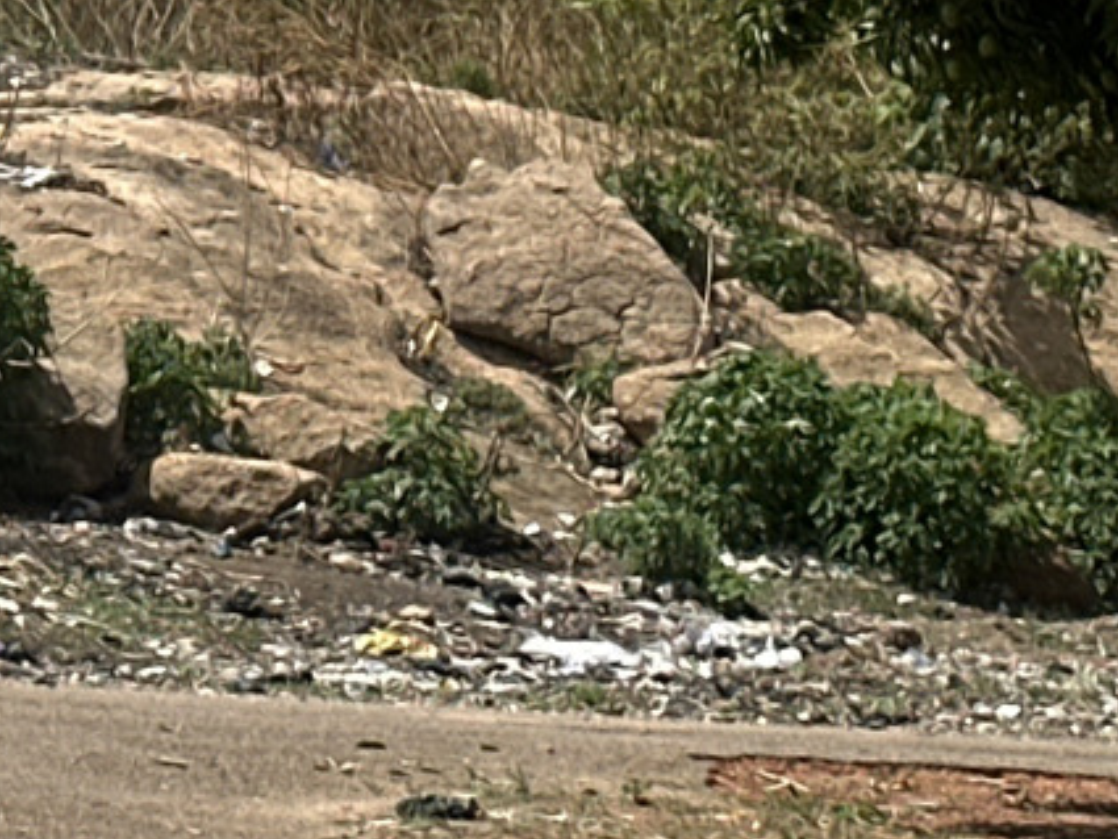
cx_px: -1129
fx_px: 7301
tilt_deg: +4.7
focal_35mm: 226
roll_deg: -0.7
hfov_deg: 8.3
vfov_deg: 6.5
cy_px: -345
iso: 64
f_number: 1.78
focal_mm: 6.86
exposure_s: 1/4785
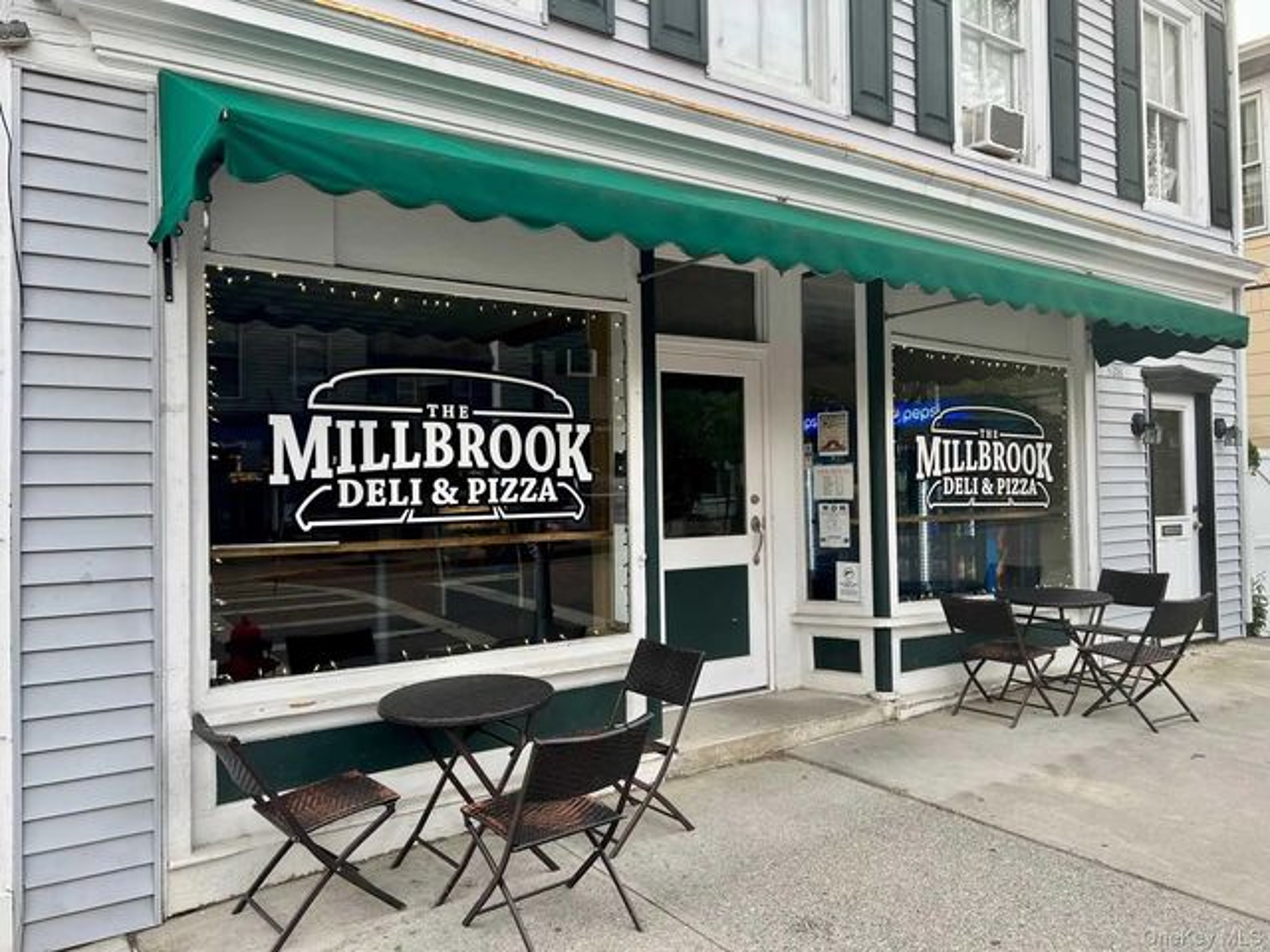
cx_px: 635
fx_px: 954
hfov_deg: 67.3
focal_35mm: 26
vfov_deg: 53.1
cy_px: 476
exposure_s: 1/121
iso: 32
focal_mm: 5.7
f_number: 1.5
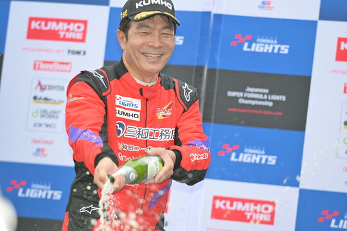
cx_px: 174
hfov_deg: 8.6
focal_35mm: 240
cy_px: 116
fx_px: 2313
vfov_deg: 5.7
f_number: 2.8
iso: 110
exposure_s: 1/200
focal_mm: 160
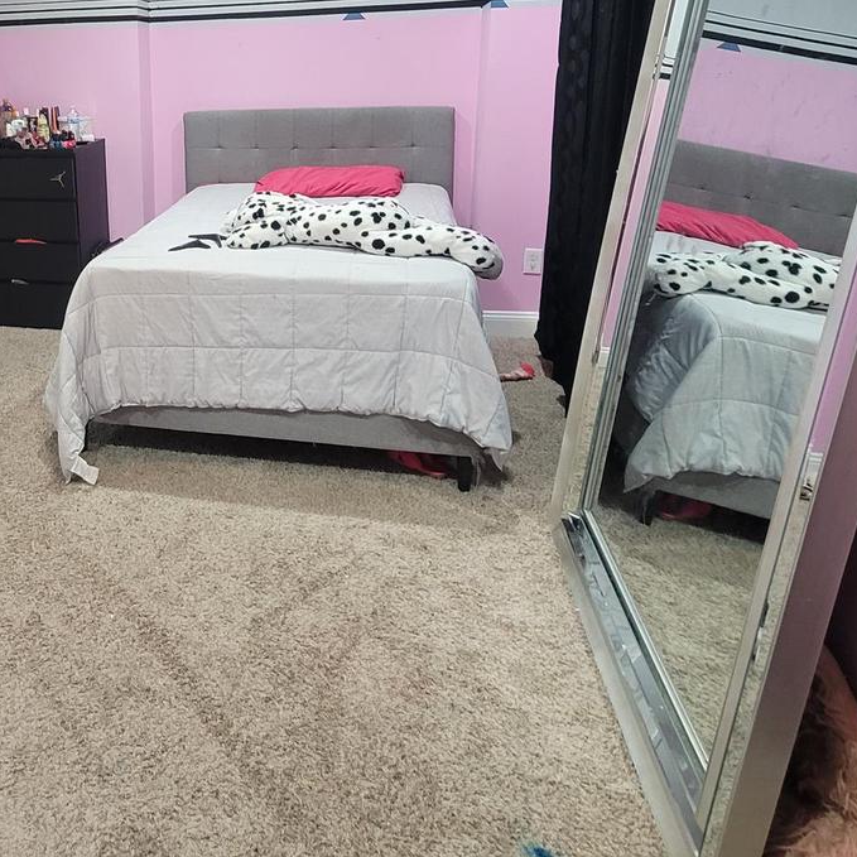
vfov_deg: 58.3
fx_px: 728
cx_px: 178
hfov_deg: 56.7
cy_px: 232
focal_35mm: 26
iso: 320
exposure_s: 1/30
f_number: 2.2
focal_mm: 2.2
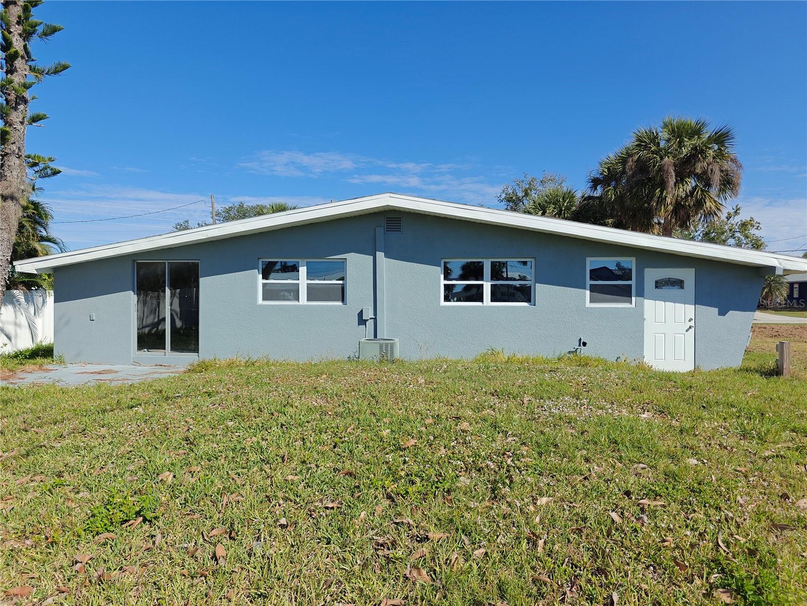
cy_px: 303
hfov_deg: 73.9
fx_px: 536
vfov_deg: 58.9
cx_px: 404
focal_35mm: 23
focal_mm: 6.06
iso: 50
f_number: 1.6
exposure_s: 1/3137
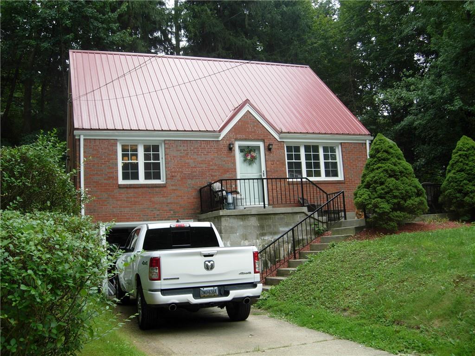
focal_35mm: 36
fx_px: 494
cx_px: 238
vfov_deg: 39.7
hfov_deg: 51.4
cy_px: 178
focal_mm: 7.5
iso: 50
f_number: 3.8
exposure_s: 1/144
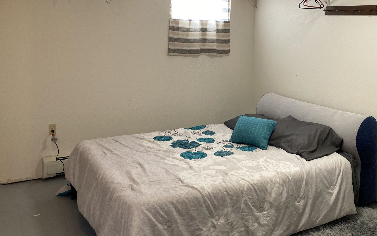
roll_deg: -2.2
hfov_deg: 50.3
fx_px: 401
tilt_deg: -4.8
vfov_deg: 32.3
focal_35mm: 39
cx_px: 213
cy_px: 68
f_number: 1.8
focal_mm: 3.99
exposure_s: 1/60
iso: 125
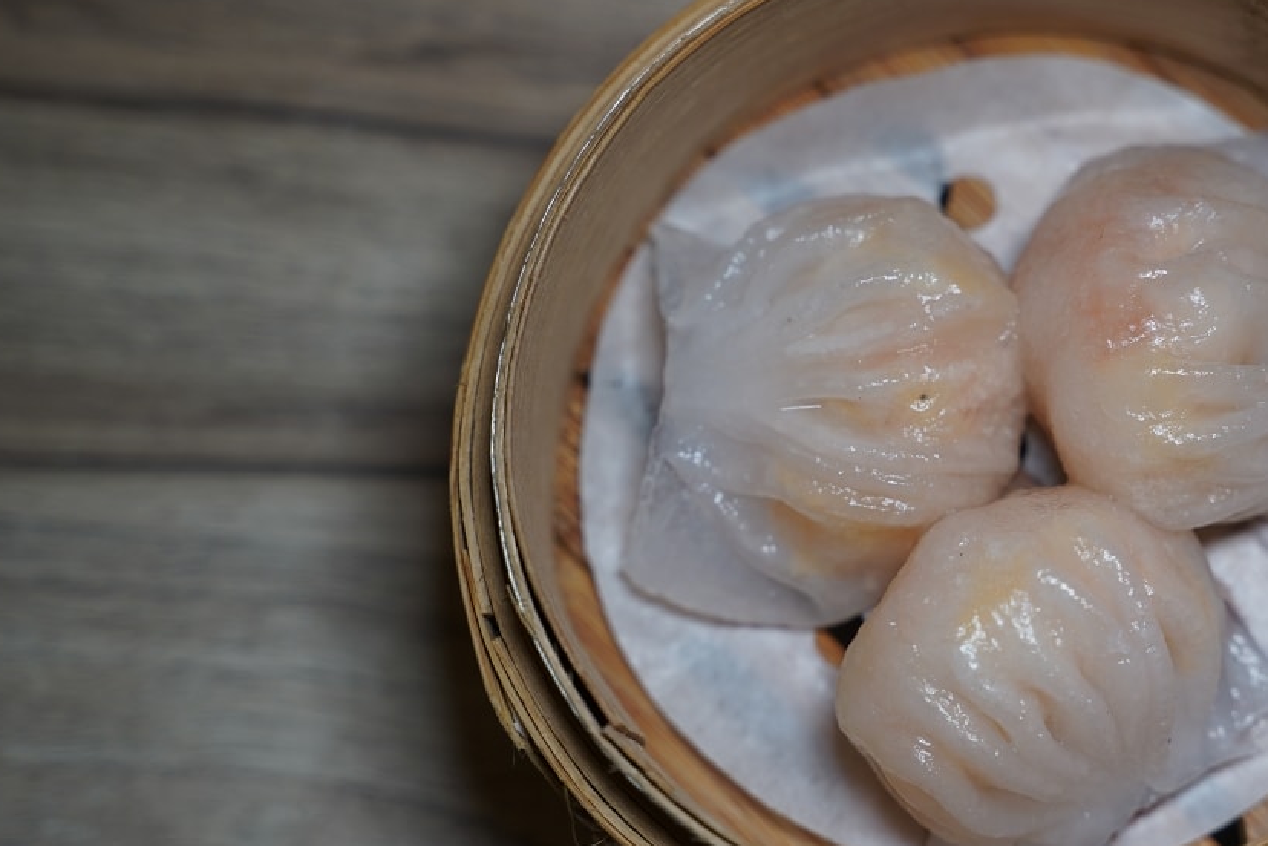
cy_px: 434
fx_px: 3064
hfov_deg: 23.2
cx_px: 897
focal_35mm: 87
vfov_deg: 15.7
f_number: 4
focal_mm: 60
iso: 160
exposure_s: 1/60
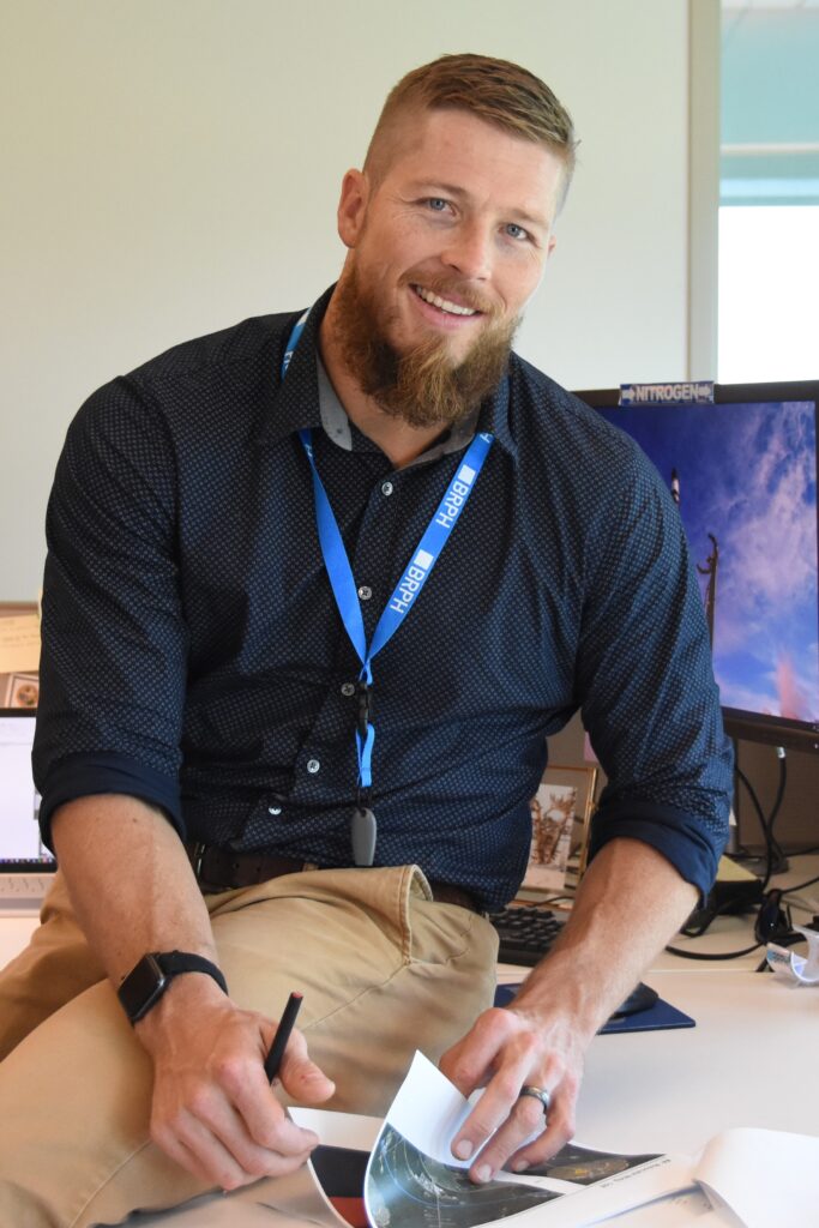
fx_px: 1484
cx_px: 410
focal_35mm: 44
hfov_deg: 30.9
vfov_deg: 45.0
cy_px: 614
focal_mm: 29
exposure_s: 1/200
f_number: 4.5
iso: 1600
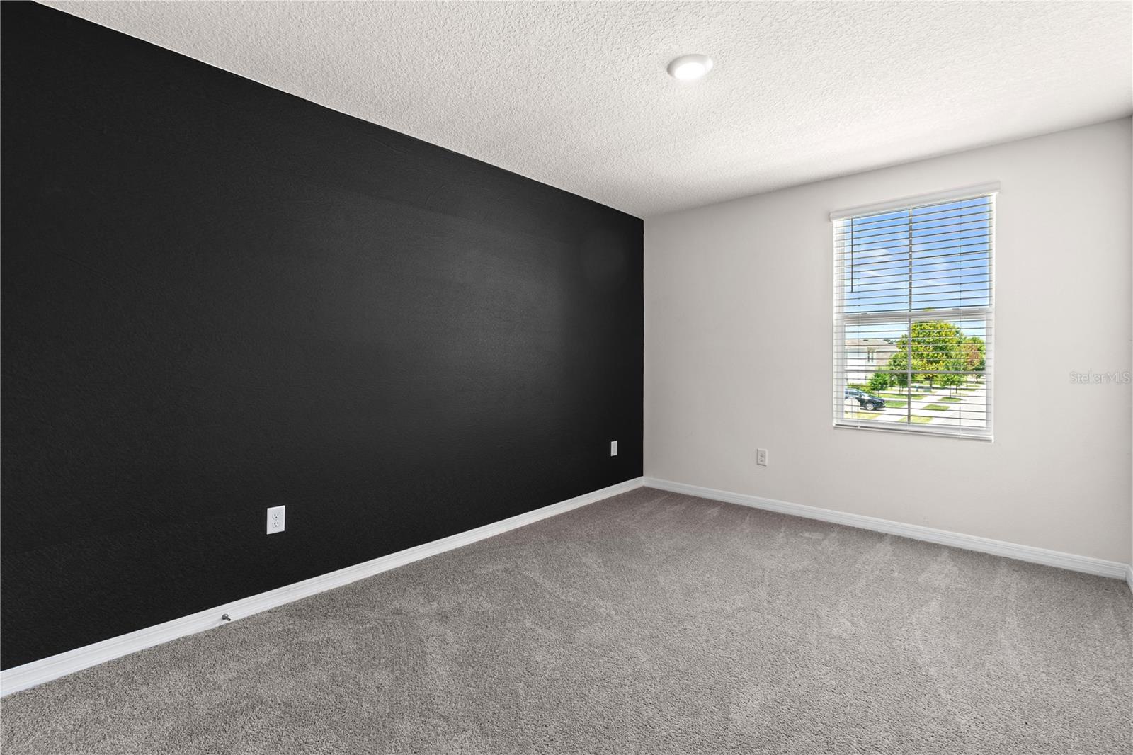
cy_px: 378
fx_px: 503
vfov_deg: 73.7
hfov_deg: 96.7
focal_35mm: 16
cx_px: 566
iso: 200
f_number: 8
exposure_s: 2
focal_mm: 16
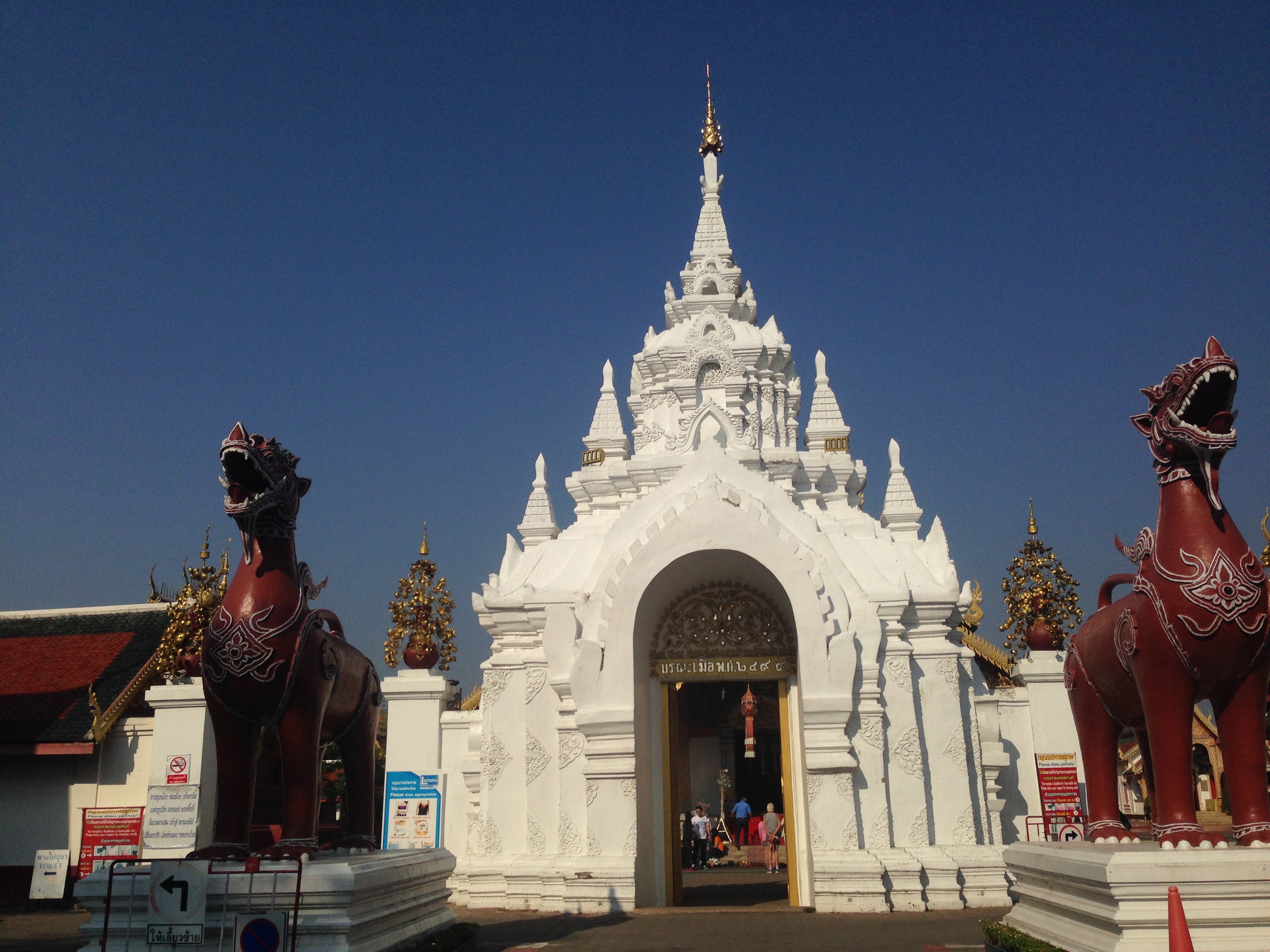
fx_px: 1211
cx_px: 635
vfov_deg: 42.9
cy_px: 476
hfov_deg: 55.4
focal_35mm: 33
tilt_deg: +17.3
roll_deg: -0.6
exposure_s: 1/6024
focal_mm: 4.12
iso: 50
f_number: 2.4
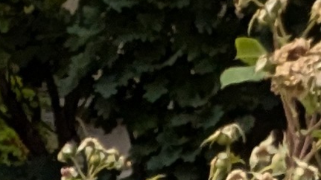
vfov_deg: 4.1
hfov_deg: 8.6
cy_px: 1209
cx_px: -599
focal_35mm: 214
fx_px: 1821
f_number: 2.2
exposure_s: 1/661
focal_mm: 2.74
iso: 35
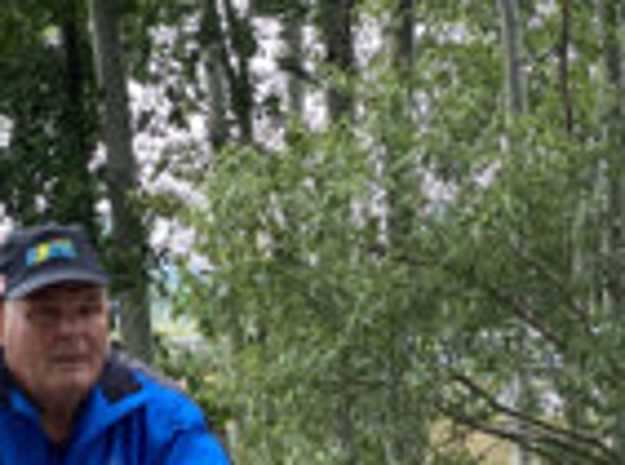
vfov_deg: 9.8
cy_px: 540
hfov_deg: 13.3
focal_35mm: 148
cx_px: 102
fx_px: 2665
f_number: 2
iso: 20
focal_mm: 6
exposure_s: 1/149
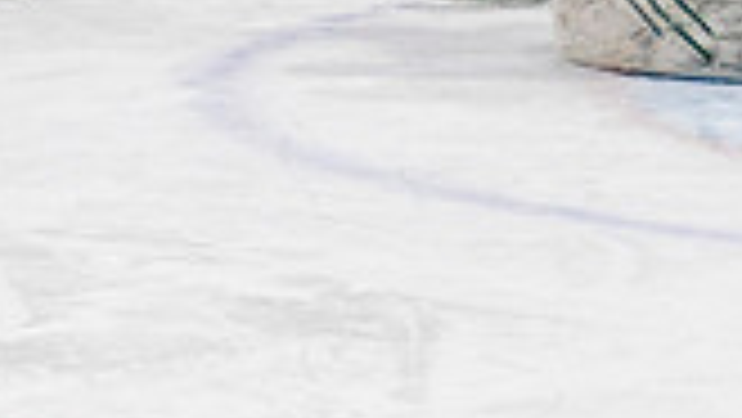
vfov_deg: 2.6
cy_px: -230
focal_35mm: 476
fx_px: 9370
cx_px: 75
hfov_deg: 4.5
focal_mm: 70
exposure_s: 1/640
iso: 500
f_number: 3.2
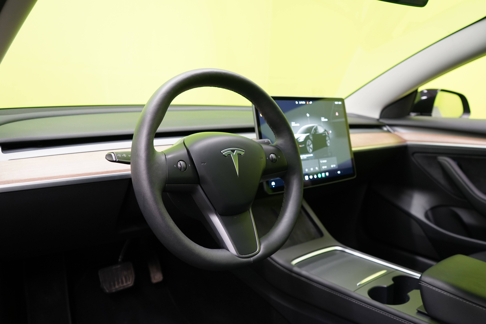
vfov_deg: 45.0
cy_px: 162
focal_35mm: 29
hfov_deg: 63.7
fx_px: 391
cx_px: 243
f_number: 5
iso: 1250
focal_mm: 29
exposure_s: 1/20
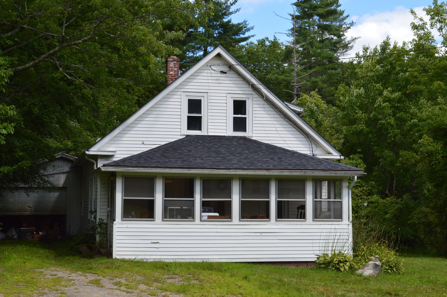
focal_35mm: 60
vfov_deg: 22.6
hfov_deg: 33.4
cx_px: 224
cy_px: 148
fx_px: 744
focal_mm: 40
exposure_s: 1/320
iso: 400
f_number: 10
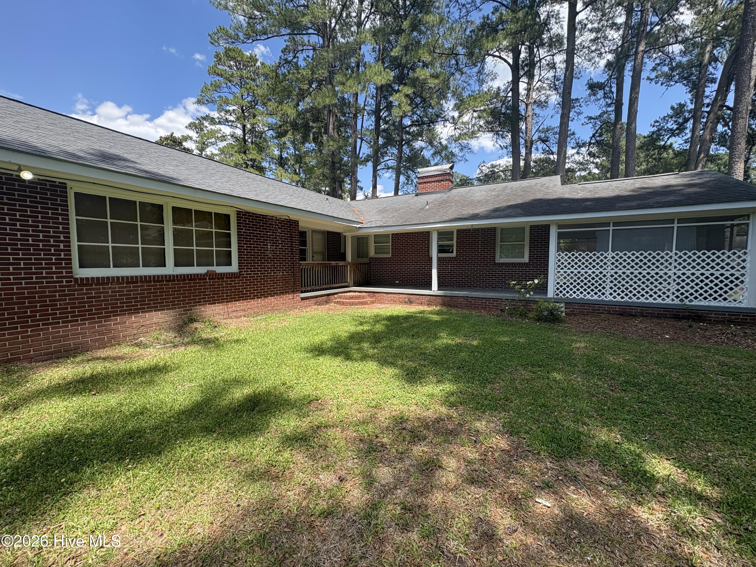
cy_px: 284
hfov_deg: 102.1
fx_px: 306
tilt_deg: -3.8
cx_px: 378
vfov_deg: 85.7
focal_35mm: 14
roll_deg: +0.3
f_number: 2.2
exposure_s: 1/587
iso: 40
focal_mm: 2.22
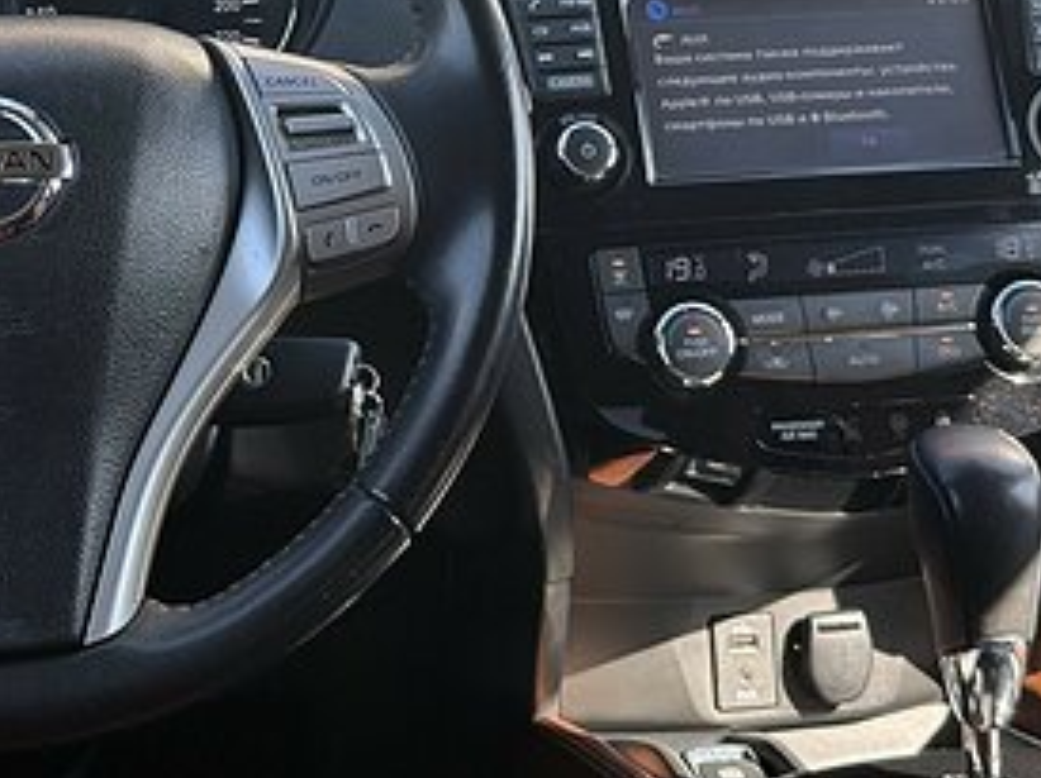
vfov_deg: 15.2
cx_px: 353
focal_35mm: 96
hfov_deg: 20.4
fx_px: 2884
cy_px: 83
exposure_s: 1/255
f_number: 1.78
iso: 64
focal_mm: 6.76
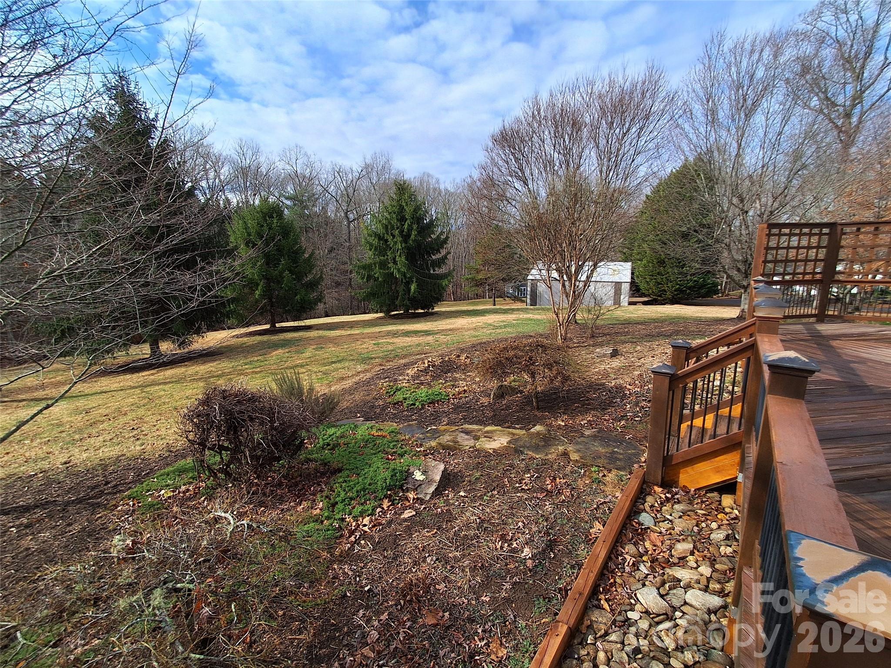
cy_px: 334
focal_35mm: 16
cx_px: 446
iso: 50
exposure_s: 1/859
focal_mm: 1.46
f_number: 2.2
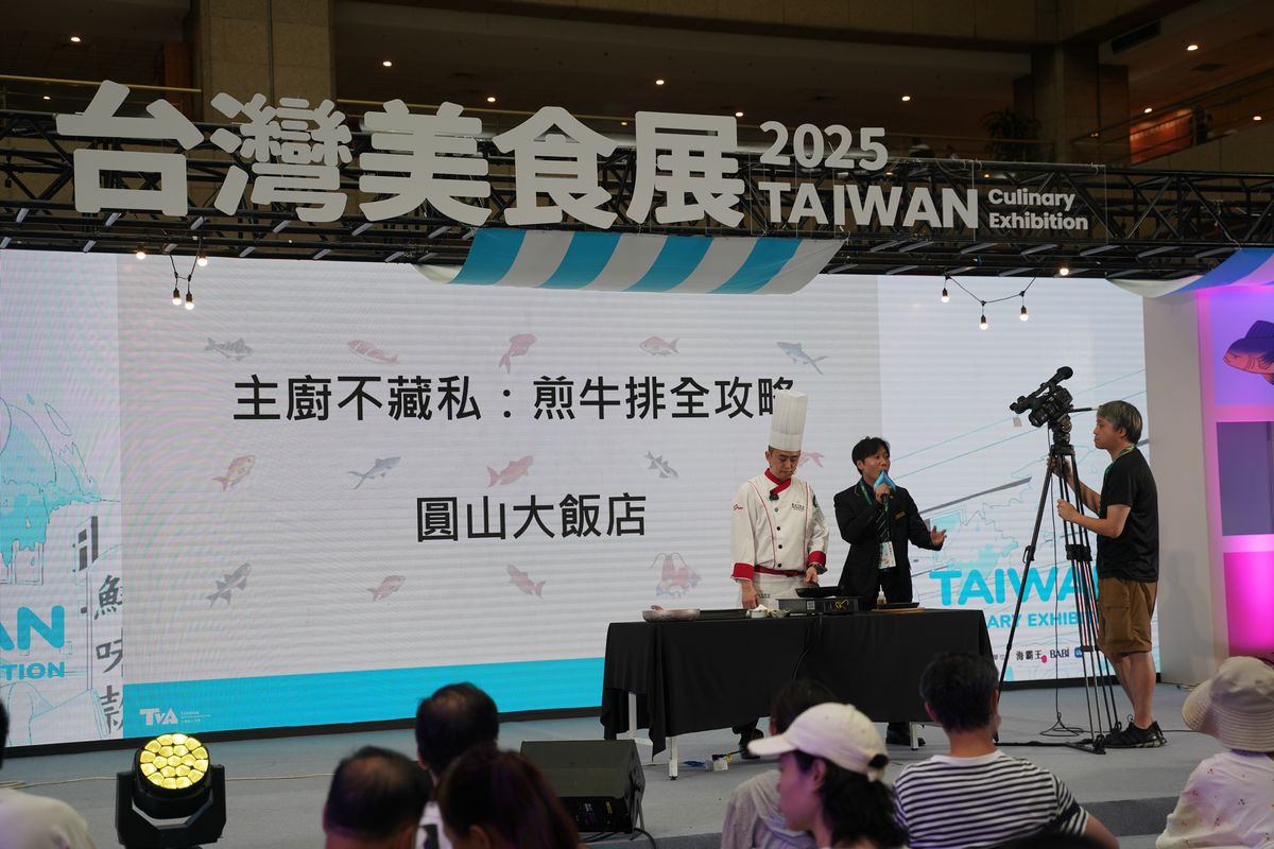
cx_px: 637
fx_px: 1982
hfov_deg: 35.6
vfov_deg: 24.2
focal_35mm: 56
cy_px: 424
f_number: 4
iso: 500
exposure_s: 1/160
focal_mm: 56
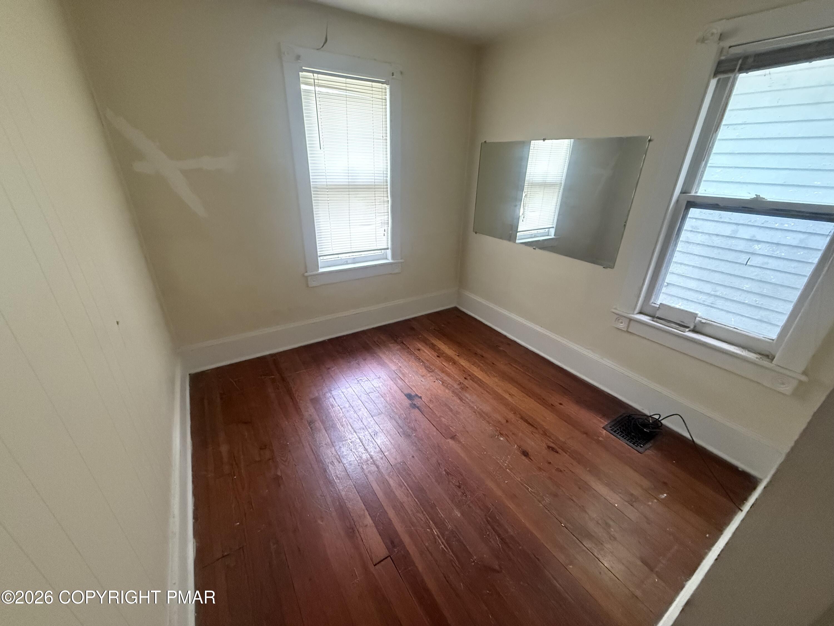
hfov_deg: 102.1
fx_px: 337
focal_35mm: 14
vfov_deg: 85.7
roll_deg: -1.5
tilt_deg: -23.5
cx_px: 417
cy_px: 313
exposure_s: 1/60
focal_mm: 2.22
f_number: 2.2
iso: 800
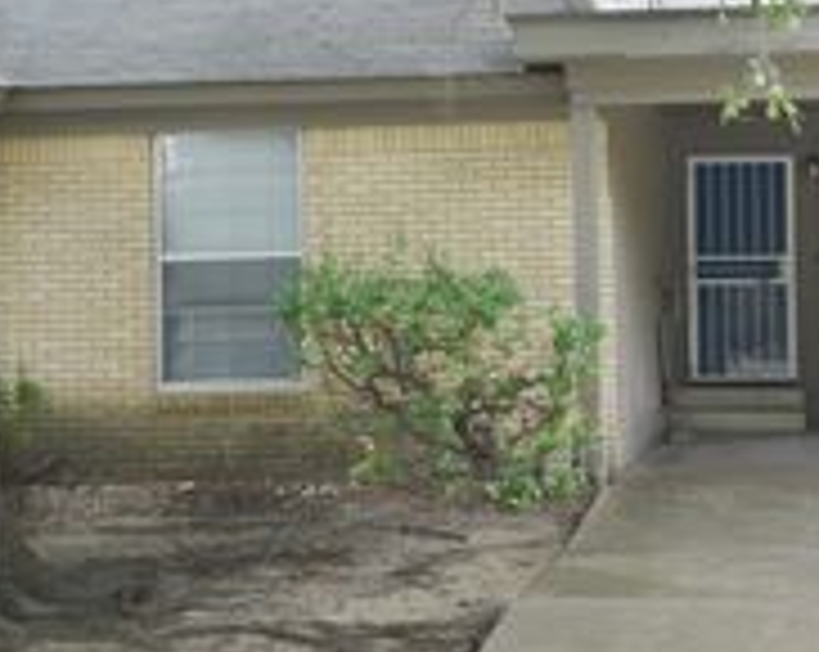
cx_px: 742
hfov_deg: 22.9
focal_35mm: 81
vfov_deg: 18.7
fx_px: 1967
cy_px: 191
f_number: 9
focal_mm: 21
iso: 400
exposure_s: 1/100
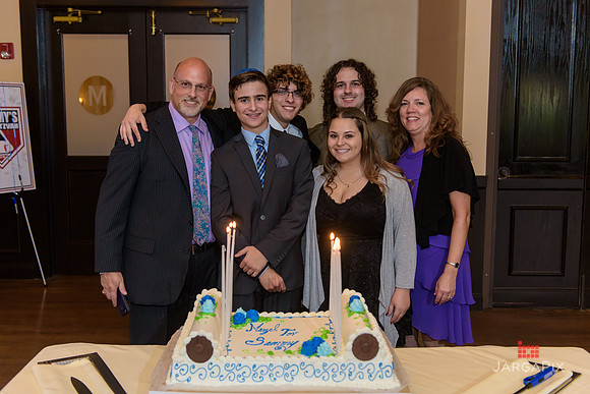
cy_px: 197
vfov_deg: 33.4
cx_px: 295
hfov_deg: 48.4
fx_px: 656
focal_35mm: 40
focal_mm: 40
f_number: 3.2
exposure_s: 1/160
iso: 1600
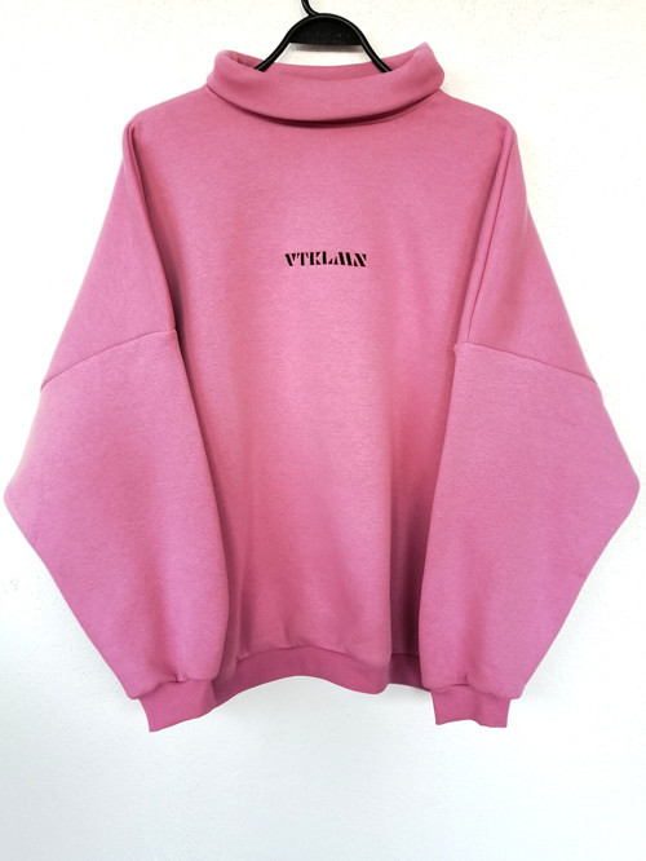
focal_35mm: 27
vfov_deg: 65.3
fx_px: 671
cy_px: 430
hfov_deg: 51.4
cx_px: 323
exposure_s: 1/33.3
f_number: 1.8
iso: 64
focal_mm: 3.62
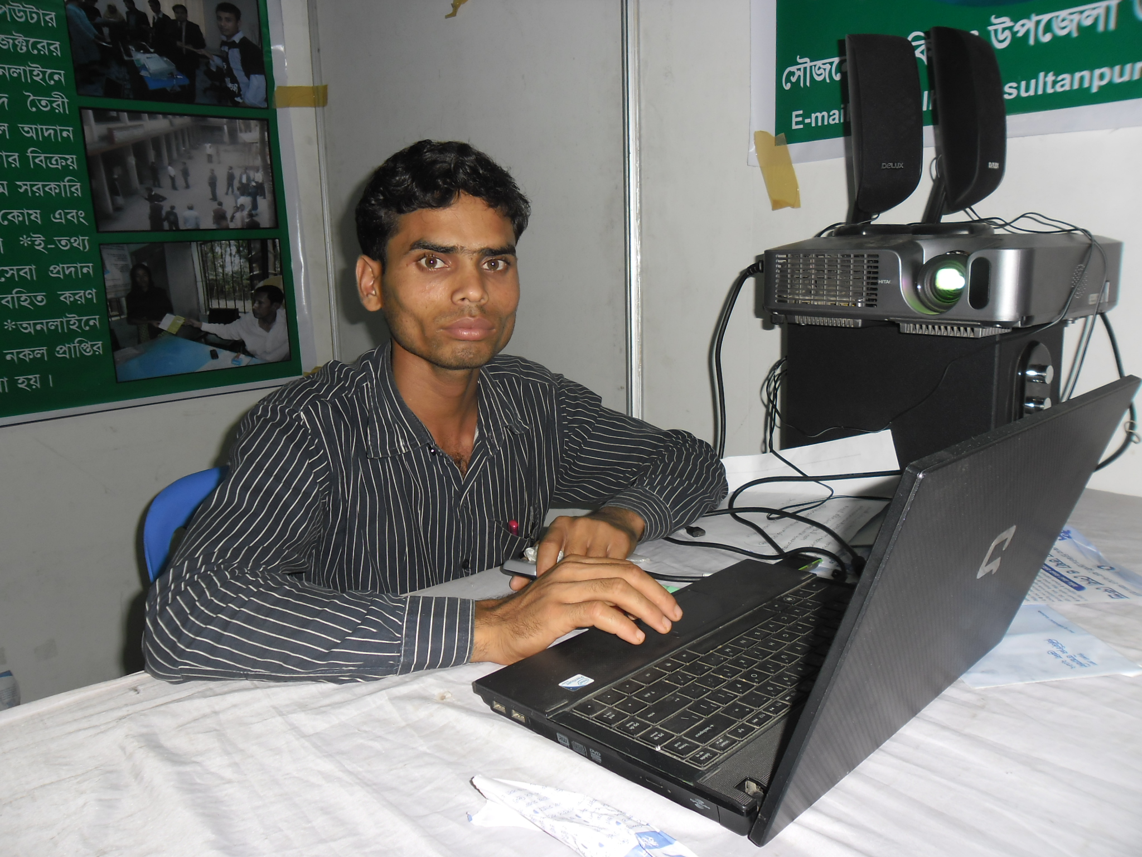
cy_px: 428
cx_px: 571
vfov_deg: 51.4
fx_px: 891
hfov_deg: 65.3
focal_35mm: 27
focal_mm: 4.9
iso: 80
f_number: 3.5
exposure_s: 1/45
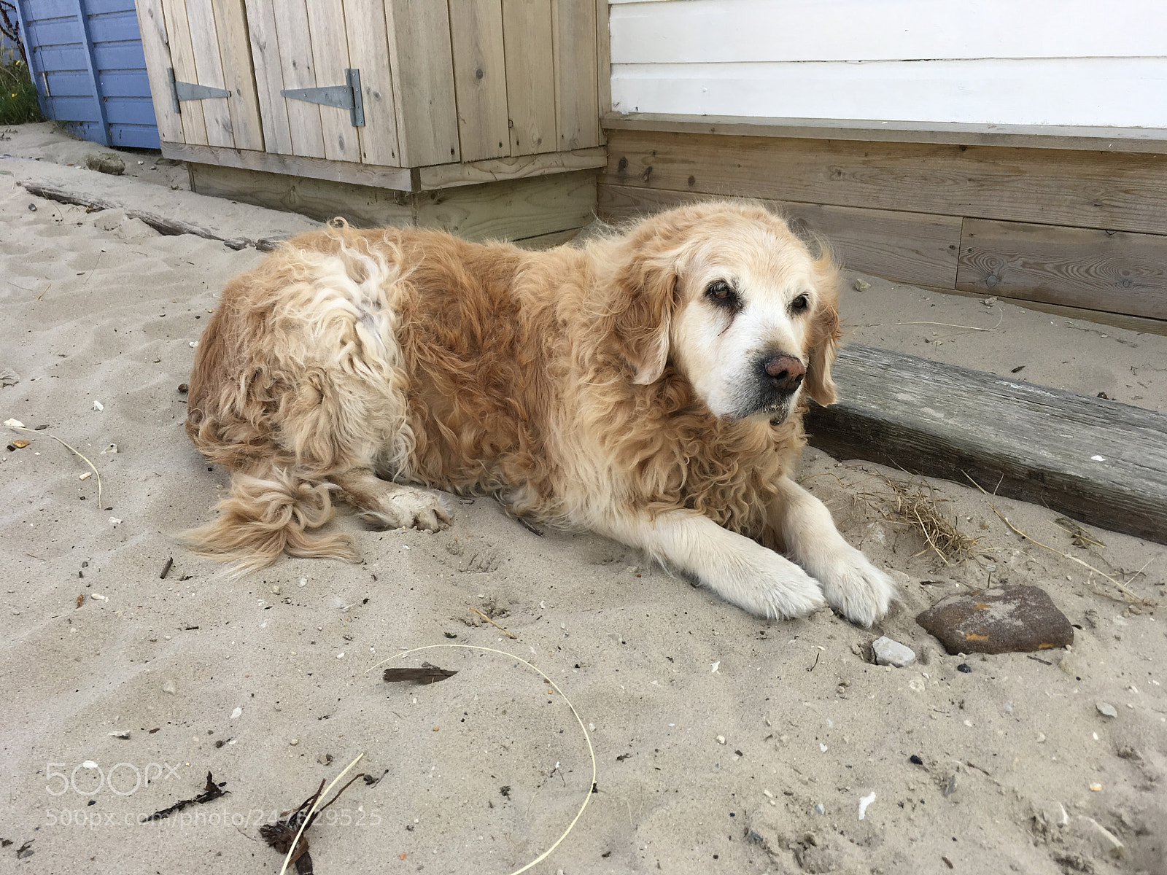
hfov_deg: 61.7
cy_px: 438
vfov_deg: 48.2
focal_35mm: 29
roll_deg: +2.0
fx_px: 978
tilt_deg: -20.2
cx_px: 584
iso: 25
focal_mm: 4.15
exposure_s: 1/680
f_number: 2.2
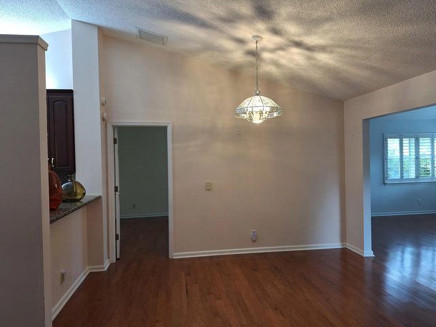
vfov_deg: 58.9
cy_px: 164
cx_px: 218
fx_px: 290
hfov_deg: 73.9
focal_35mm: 23
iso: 64
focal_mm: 5.54
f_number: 1.8
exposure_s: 1/60
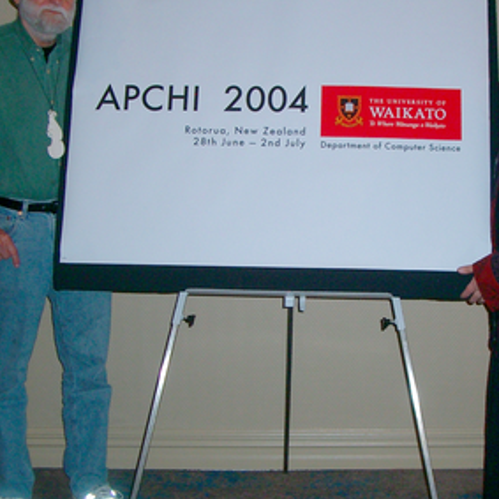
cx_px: 309
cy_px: 241
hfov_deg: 26.8
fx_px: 1044
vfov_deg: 26.9
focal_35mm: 64
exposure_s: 1/40
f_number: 2.8
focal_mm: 6.8
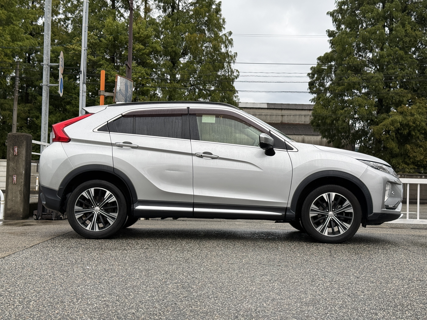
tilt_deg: +1.8
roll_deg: -1.5
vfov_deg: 30.3
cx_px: 214
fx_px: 592
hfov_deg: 39.7
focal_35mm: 48
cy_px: 160
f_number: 1.78
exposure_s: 1/469
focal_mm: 6.76
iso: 64
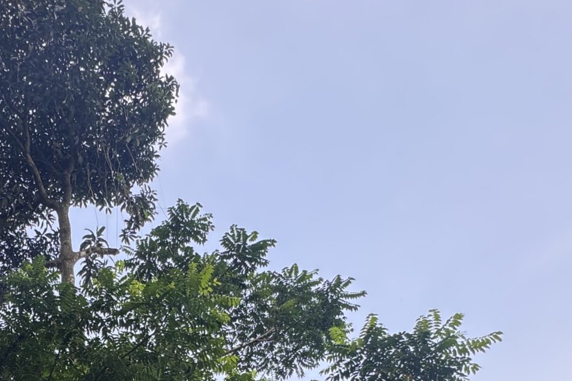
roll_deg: +1.0
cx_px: 102
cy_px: 492
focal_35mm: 39
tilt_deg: +31.0
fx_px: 620
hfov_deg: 46.5
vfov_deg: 28.3
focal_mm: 2.22
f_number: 2.2
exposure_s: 1/159
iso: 40
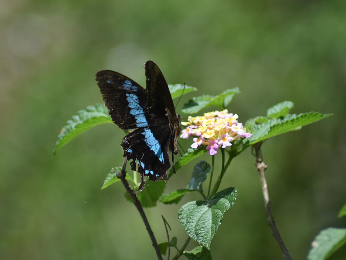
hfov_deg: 4.1
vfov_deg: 3.0
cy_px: 130
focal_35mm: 488
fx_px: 4878
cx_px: 152
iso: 400
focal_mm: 300
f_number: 5.6
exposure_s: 1/1600
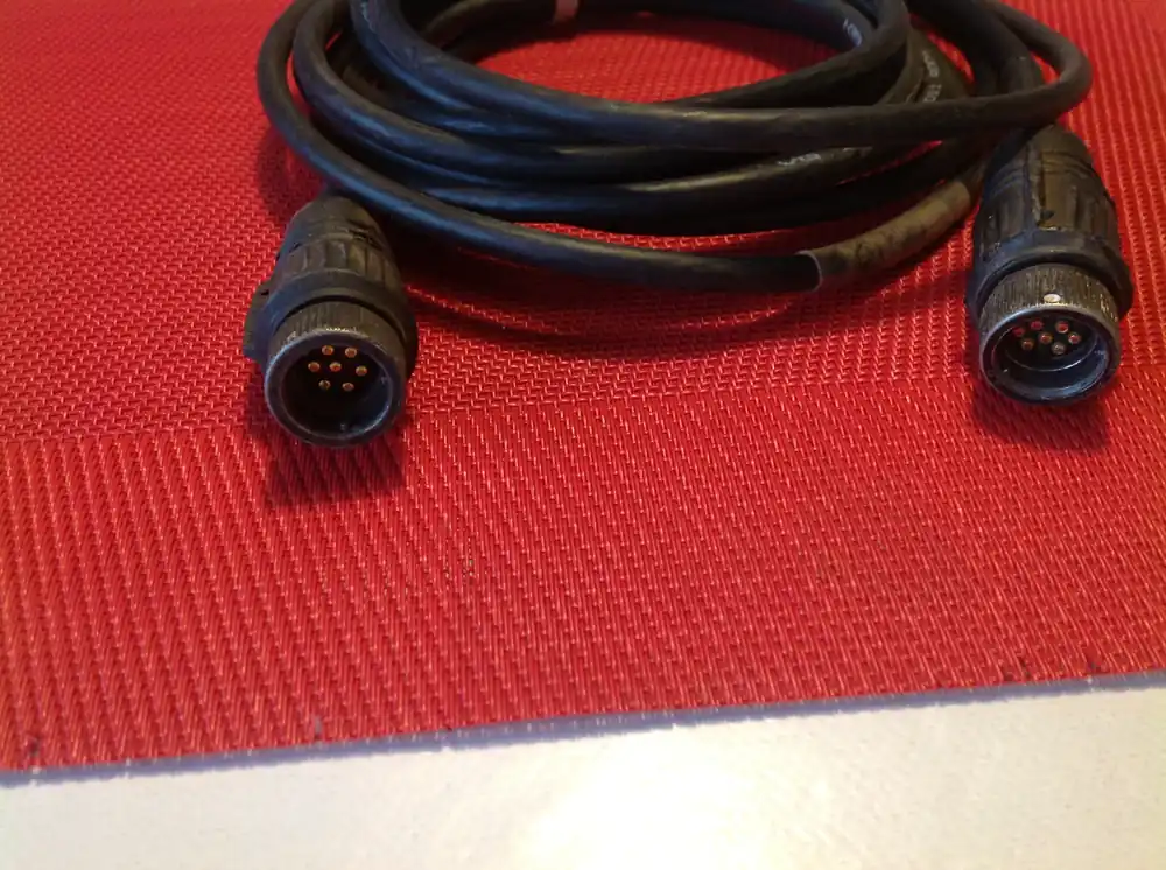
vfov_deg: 40.6
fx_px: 1177
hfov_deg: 52.7
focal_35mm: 35
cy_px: 435
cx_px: 583
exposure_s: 1/15
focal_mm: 4.28
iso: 80
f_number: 2.4
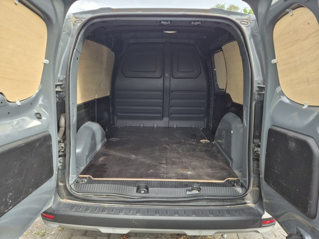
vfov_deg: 58.9
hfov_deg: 73.9
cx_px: 160
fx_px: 212
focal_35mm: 23
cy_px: 120
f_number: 1.8
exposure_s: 1/207
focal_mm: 5.4
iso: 25
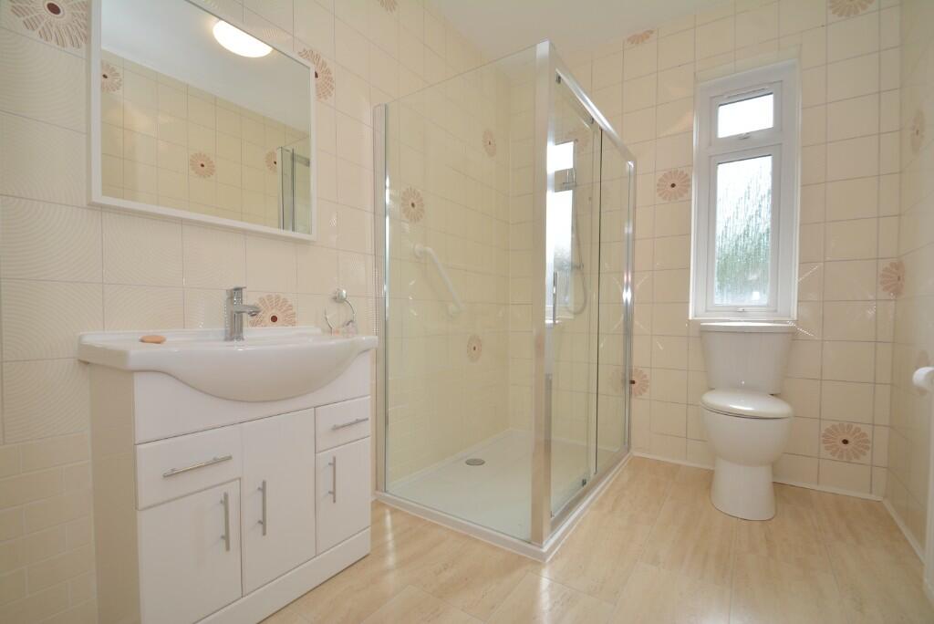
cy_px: 312
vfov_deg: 77.4
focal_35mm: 15
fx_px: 389
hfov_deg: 100.4
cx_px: 467
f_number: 9
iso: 100
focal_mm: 10
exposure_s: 1/13
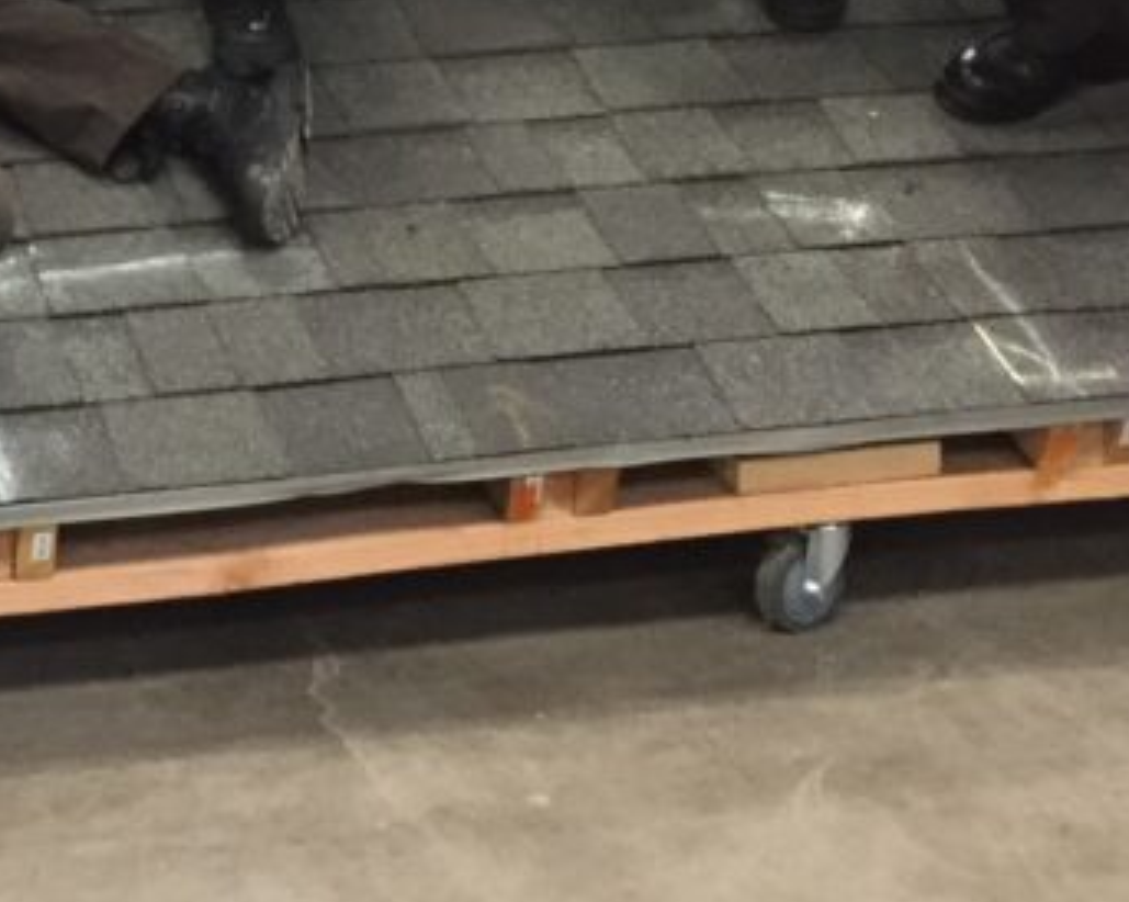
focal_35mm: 99
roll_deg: -0.2
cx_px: -161
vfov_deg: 14.6
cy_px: -382
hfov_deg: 18.5
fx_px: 3306
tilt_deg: -7.9
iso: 200
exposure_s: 1/30
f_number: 2.2
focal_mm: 4.15
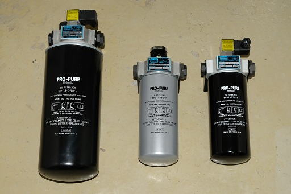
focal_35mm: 61
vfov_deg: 22.2
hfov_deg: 32.9
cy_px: 97
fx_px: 493
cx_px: 146
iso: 5000
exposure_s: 1/160
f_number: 9
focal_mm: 40.7
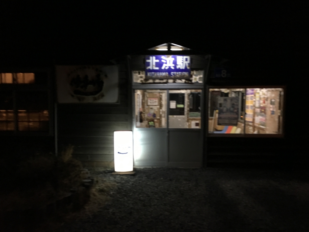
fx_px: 259
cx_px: 154
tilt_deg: -4.6
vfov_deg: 48.2
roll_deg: -0.5
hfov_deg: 61.7
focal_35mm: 29
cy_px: 116
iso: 200
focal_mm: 4.15
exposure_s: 1/17
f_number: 2.2
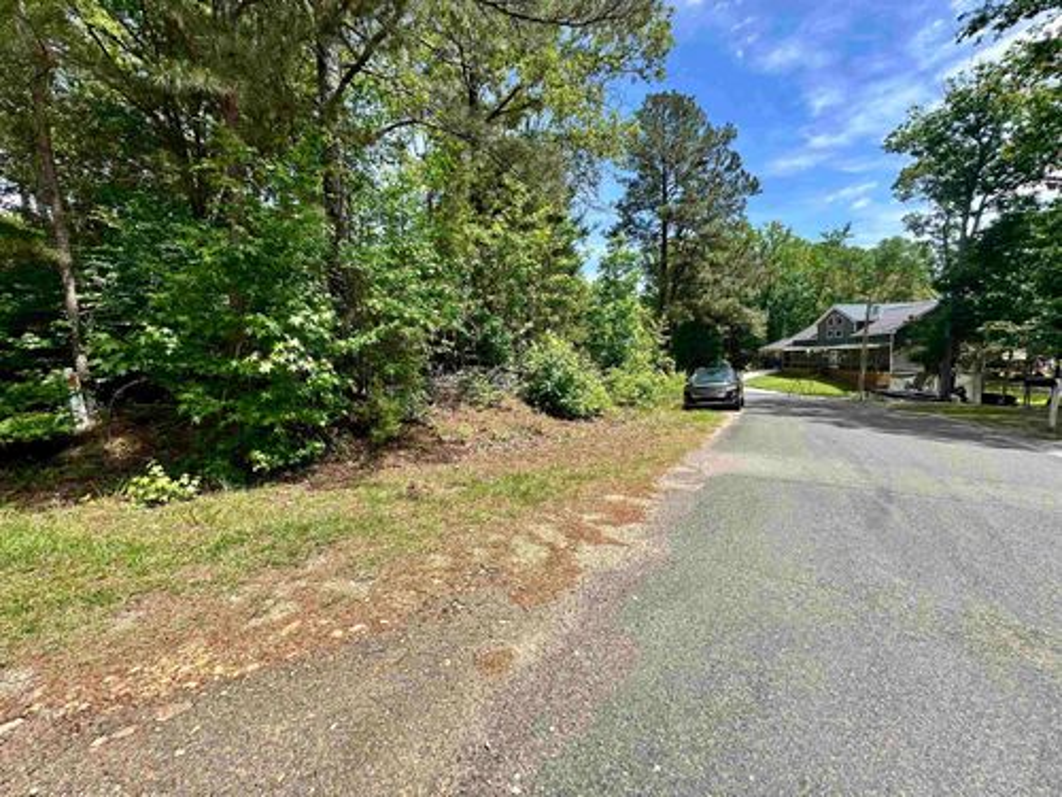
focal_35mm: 14
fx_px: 430
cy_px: 398
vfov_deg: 85.7
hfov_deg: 102.1
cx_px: 531
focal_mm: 2.22
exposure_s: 1/917
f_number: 2.2
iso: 40
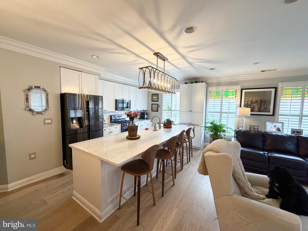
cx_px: 154
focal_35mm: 14
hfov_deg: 102.1
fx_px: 125
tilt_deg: -4.1
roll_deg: -0.3
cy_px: 116
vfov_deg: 85.7
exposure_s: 1/60
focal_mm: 2.22
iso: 200
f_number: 2.2
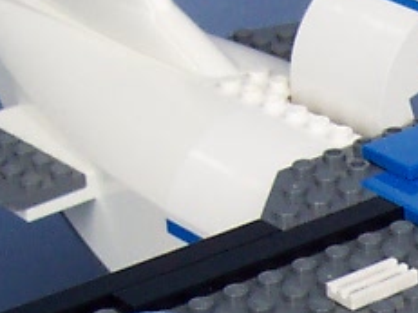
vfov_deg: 7.6
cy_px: 438
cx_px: 518
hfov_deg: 10.1
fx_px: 2317
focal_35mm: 192
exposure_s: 1/125
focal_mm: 5.6
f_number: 5.6
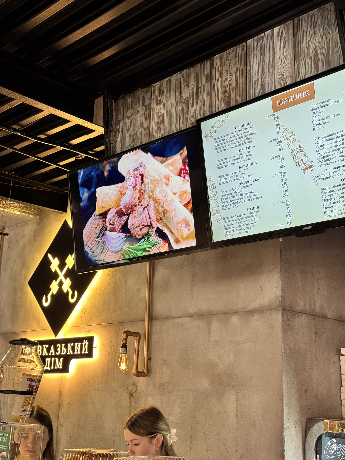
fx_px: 638
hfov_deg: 30.3
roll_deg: -1.7
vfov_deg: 39.7
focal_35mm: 48
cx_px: 172
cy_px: 230
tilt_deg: +14.8
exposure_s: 1/50
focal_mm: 6.76
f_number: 1.78
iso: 125
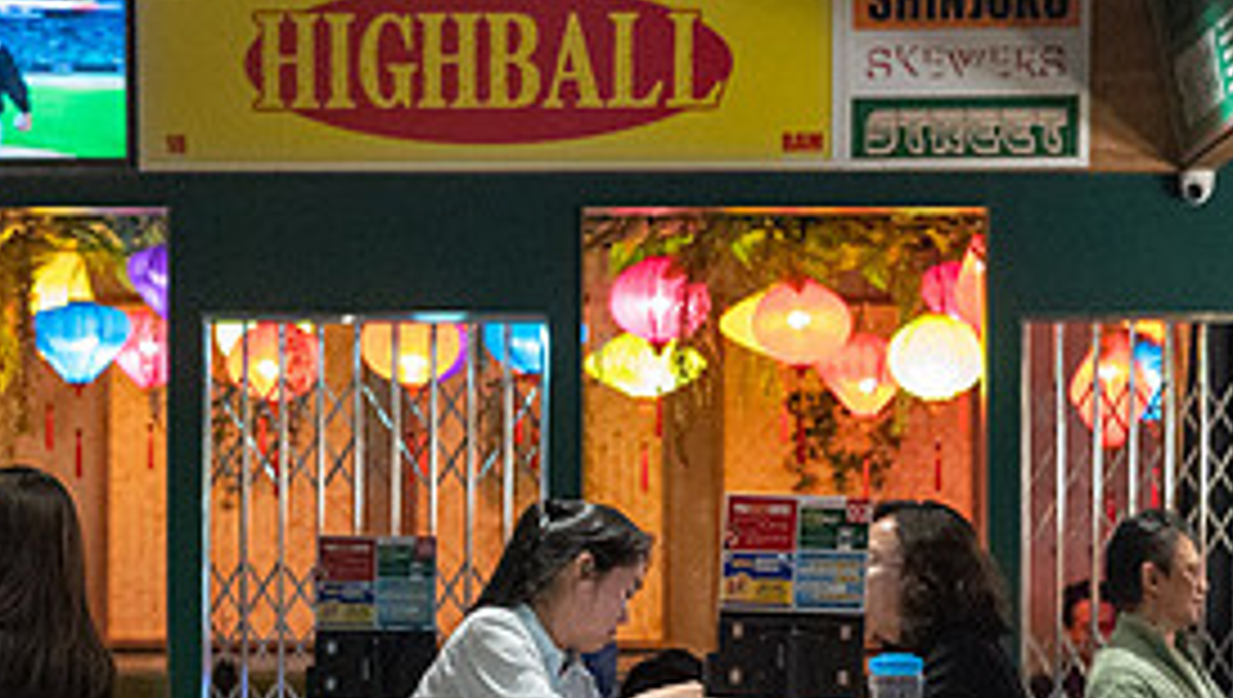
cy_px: 710
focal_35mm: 146
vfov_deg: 8.3
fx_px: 4780
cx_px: 398
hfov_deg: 14.7
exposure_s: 1/125
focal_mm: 62
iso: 5000
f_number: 4
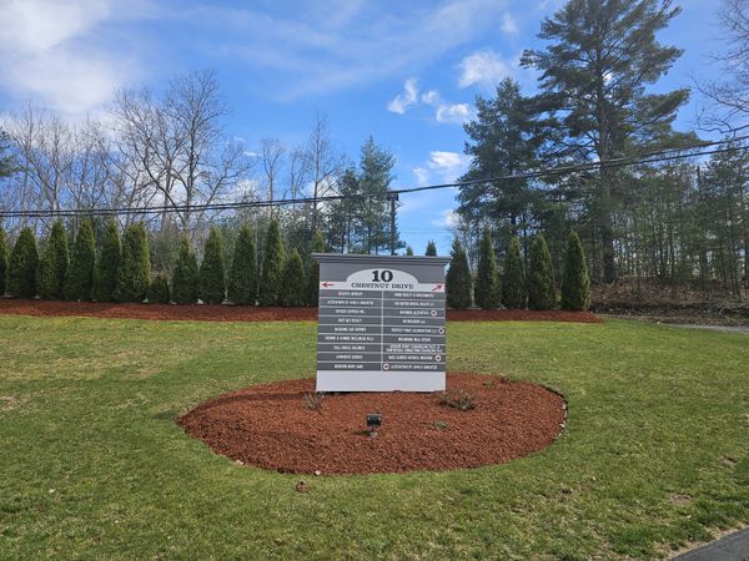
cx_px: 374
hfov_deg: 73.9
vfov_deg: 58.9
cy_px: 280
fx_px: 498
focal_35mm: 23
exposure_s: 1/593
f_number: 1.7
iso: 12
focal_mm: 6.3
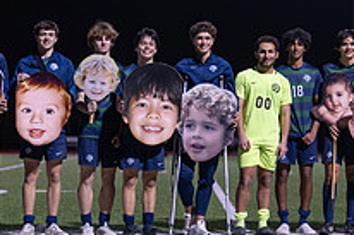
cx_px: 210
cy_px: 154
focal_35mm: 141
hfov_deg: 14.6
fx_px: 1385
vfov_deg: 9.7
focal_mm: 50
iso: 320
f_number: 1.2
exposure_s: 1/500
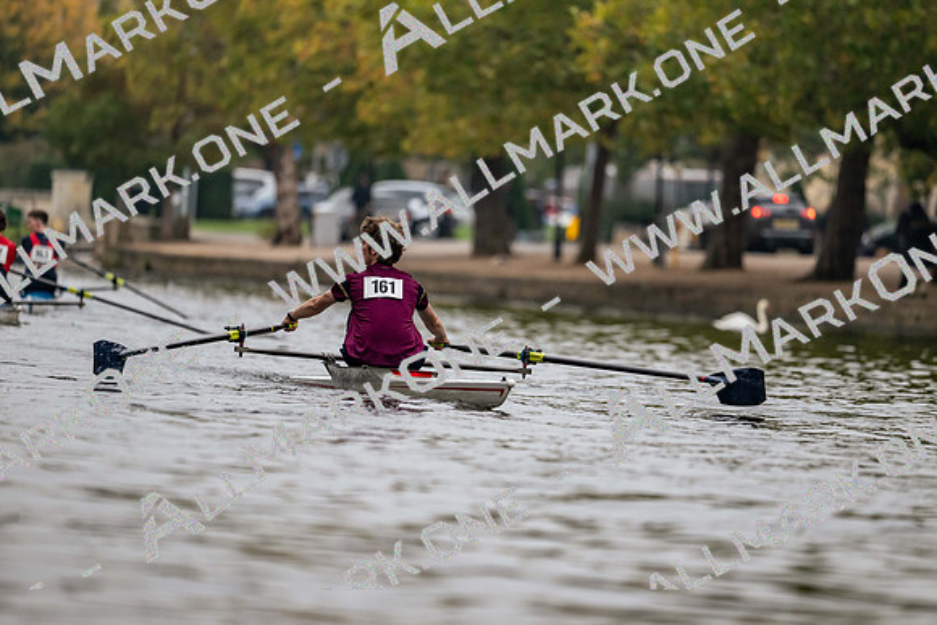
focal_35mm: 400
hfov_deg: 5.2
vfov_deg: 3.4
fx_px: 10413
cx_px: 468
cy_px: 312
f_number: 4.5
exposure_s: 1/2000
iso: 1400
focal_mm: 400
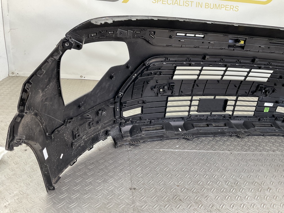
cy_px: 106
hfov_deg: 61.7
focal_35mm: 29
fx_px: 238
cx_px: 142
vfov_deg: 48.2
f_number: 1.8
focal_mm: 3
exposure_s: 1/100
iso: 32
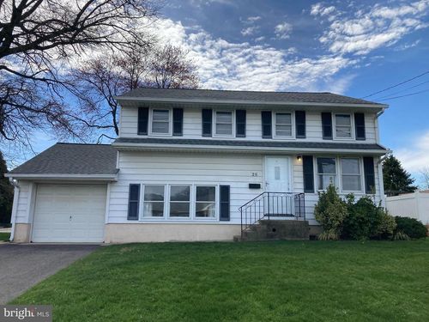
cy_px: 161
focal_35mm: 28
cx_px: 214
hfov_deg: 63.4
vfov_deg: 49.7
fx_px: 347
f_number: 1.8
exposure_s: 1/2404
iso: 20
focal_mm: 3.99
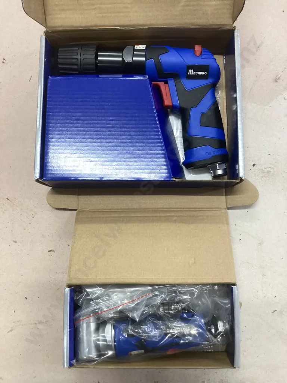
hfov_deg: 49.7
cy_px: 192
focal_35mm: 28
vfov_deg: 63.4
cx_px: 144
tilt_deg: -85.7
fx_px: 310
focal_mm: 3.99
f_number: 1.8
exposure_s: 1/50
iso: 100
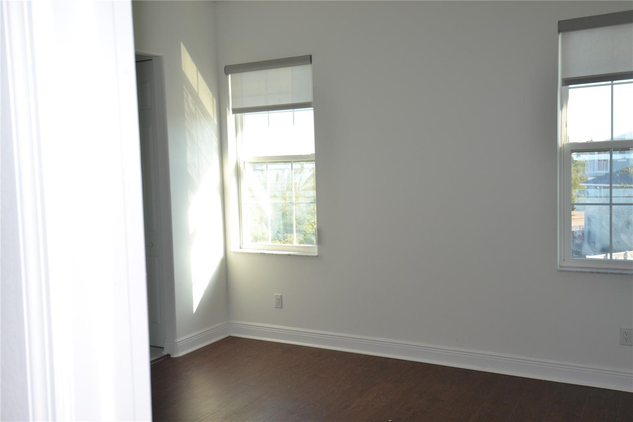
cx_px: 316
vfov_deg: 40.0
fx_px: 580
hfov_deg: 57.2
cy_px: 211
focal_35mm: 33
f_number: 4.5
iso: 280
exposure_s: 1/125
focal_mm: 22
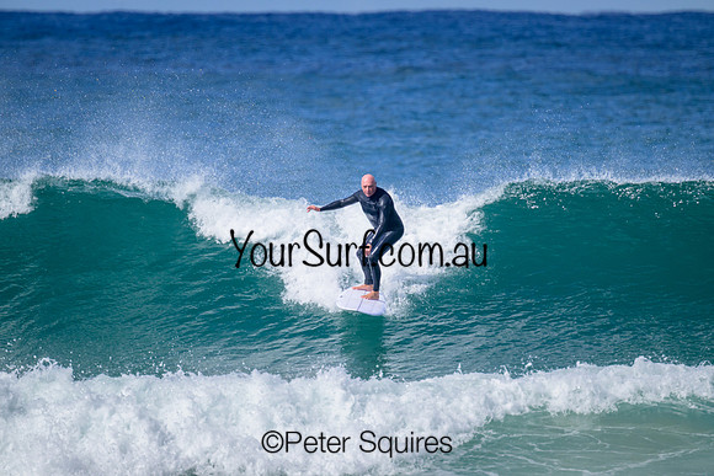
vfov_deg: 1.7
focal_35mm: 800
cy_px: 238
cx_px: 357
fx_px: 15870
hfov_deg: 2.6
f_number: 11
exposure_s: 1/2000
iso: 720
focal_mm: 800
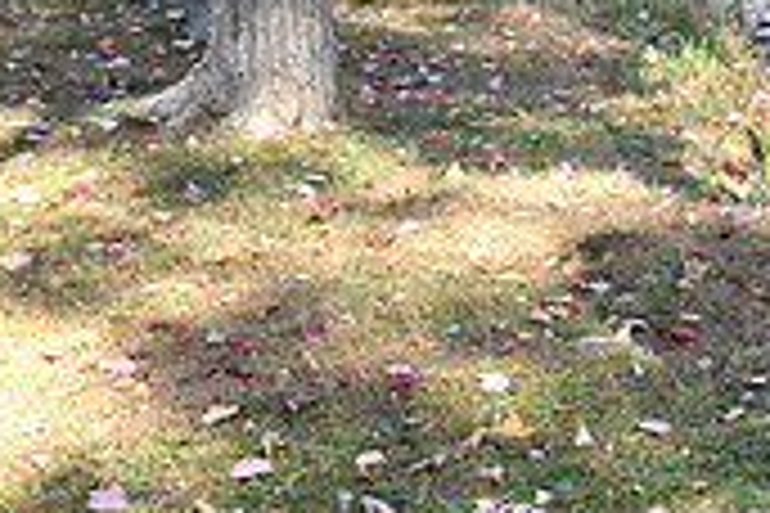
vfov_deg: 12.5
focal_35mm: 107
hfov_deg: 17.5
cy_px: -97
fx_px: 2282
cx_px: 1108
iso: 200
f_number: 6.3
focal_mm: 31.5
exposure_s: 1/100
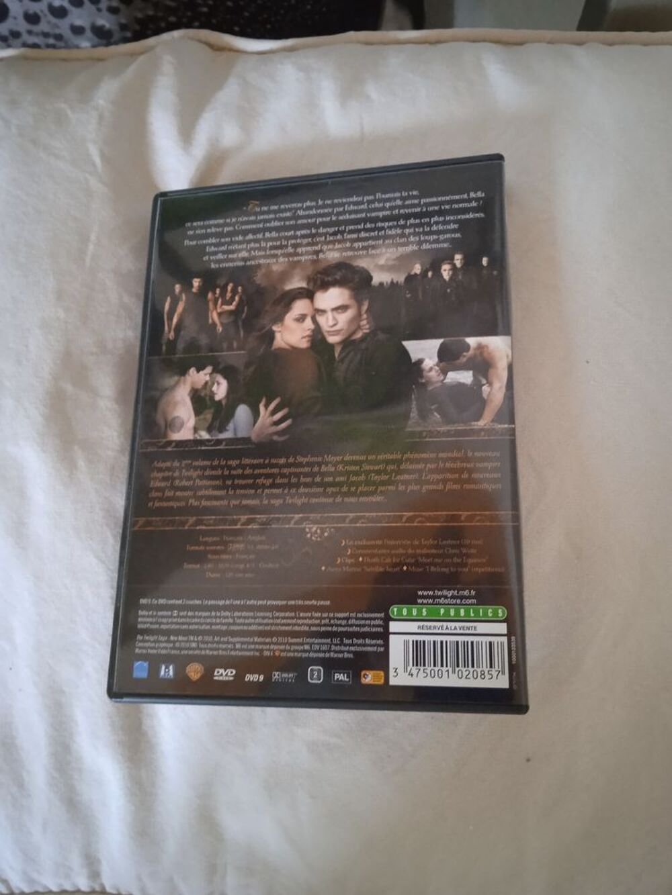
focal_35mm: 28
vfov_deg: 63.4
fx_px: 725
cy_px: 448
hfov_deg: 49.8
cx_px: 336
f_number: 2.2
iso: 1585
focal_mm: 3.43
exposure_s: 1/14.3
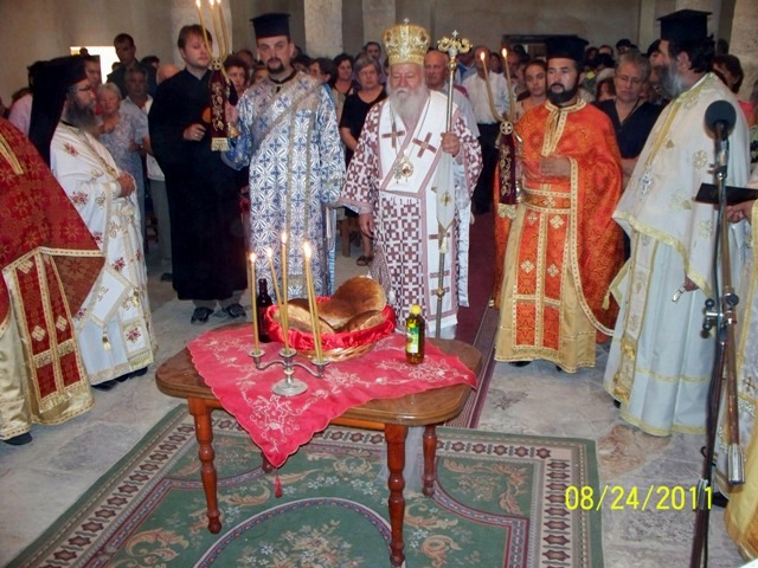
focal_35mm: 36
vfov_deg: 39.7
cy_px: 284
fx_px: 788
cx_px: 379
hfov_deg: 51.4
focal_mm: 7.54
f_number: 2.8
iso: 400
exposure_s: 1/30
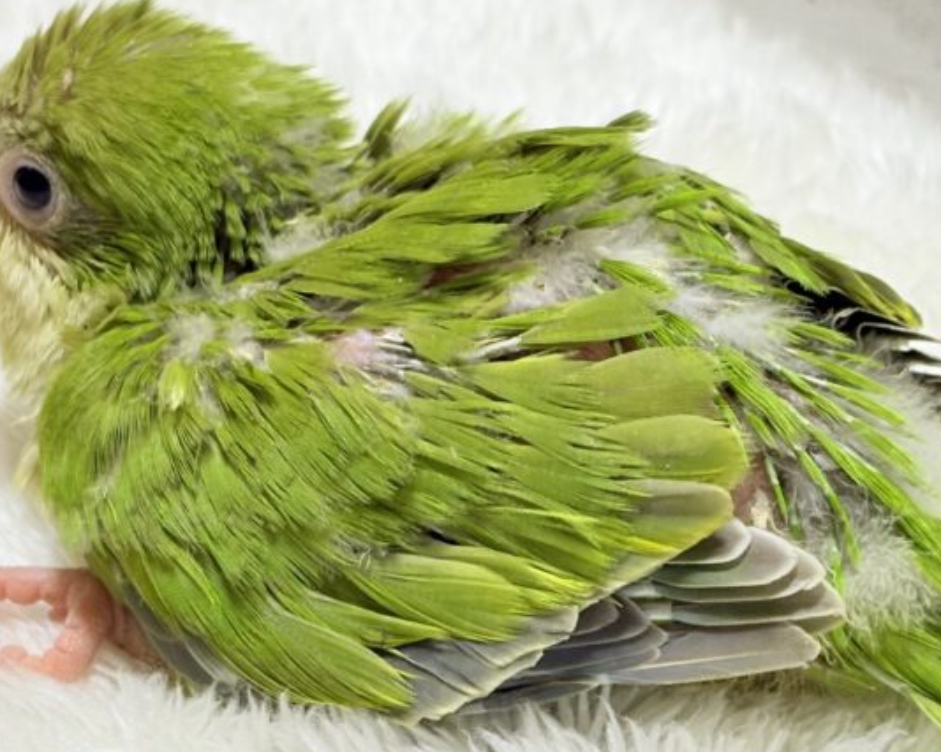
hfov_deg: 16.9
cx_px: 530
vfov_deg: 13.5
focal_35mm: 114
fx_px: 3174
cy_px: 405
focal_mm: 5.96
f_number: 1.6
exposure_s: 1/50
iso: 40
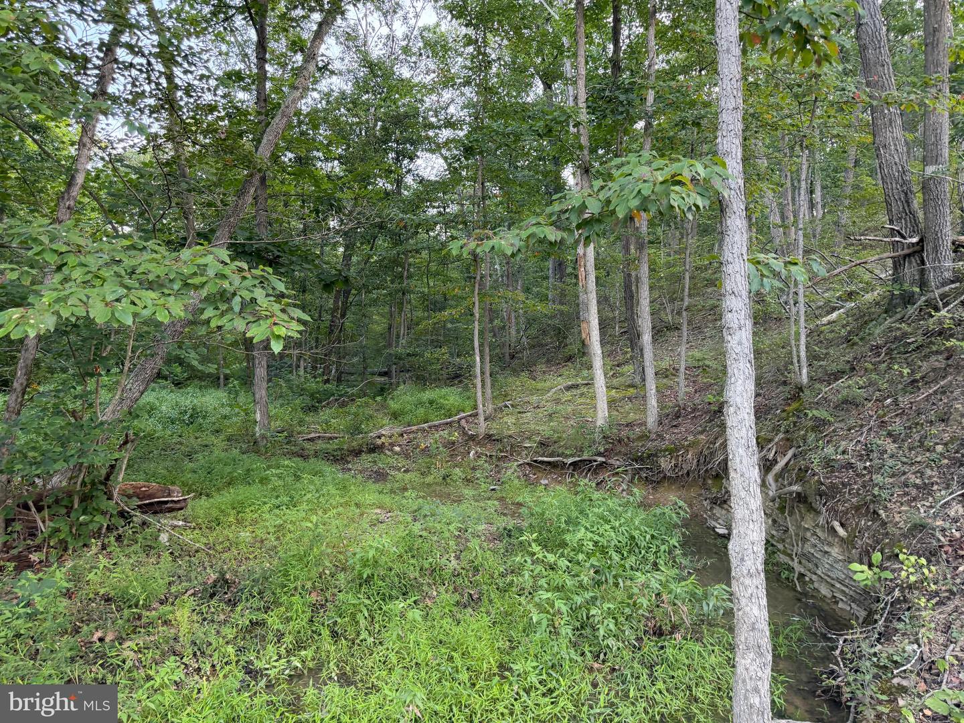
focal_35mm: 24
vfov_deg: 56.8
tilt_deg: +2.8
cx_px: 482
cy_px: 362
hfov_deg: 71.6
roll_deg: +3.3
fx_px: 668
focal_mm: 6.76
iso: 200
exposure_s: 1/103
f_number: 1.78
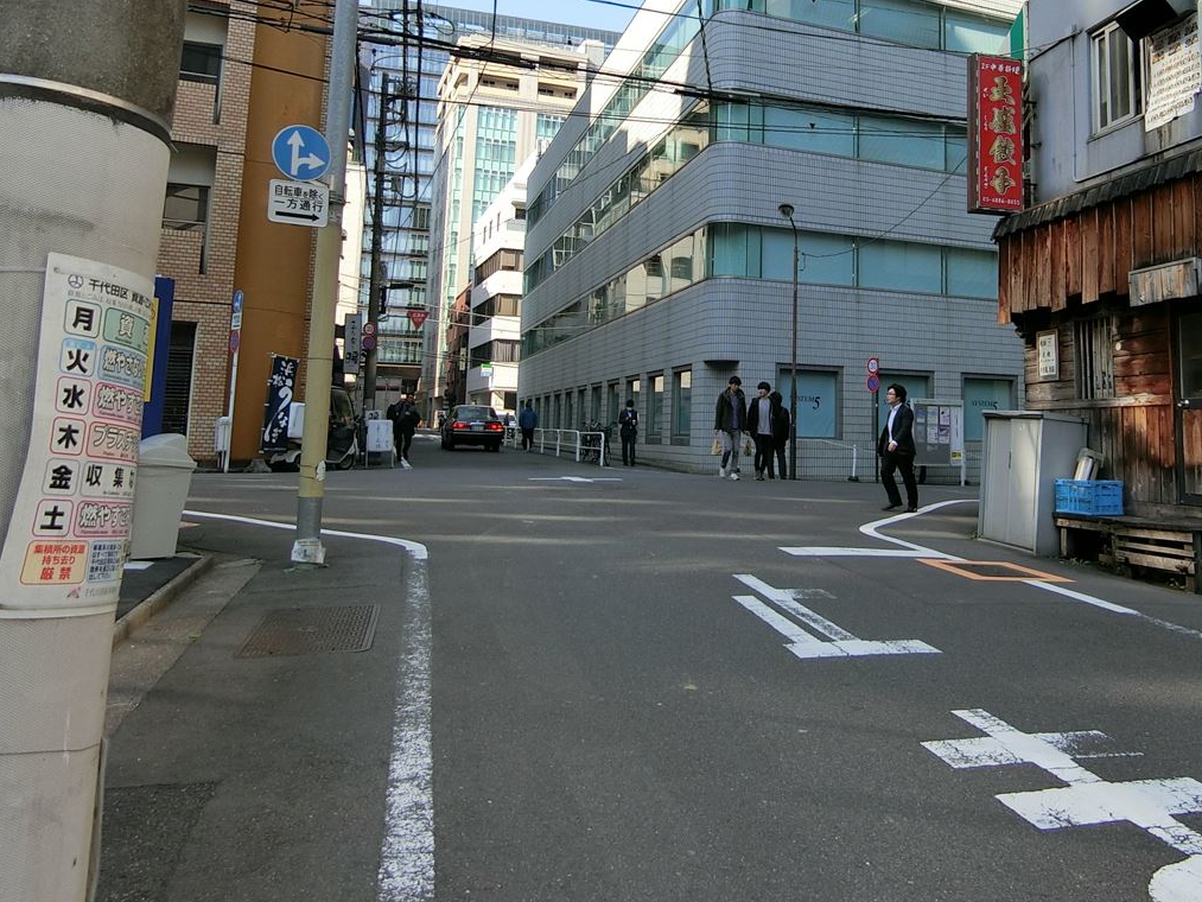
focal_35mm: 30
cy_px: 312
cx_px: 737
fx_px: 1042
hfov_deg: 59.3
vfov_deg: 46.2
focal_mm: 4.06
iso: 80
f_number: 2.7
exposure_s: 1/640
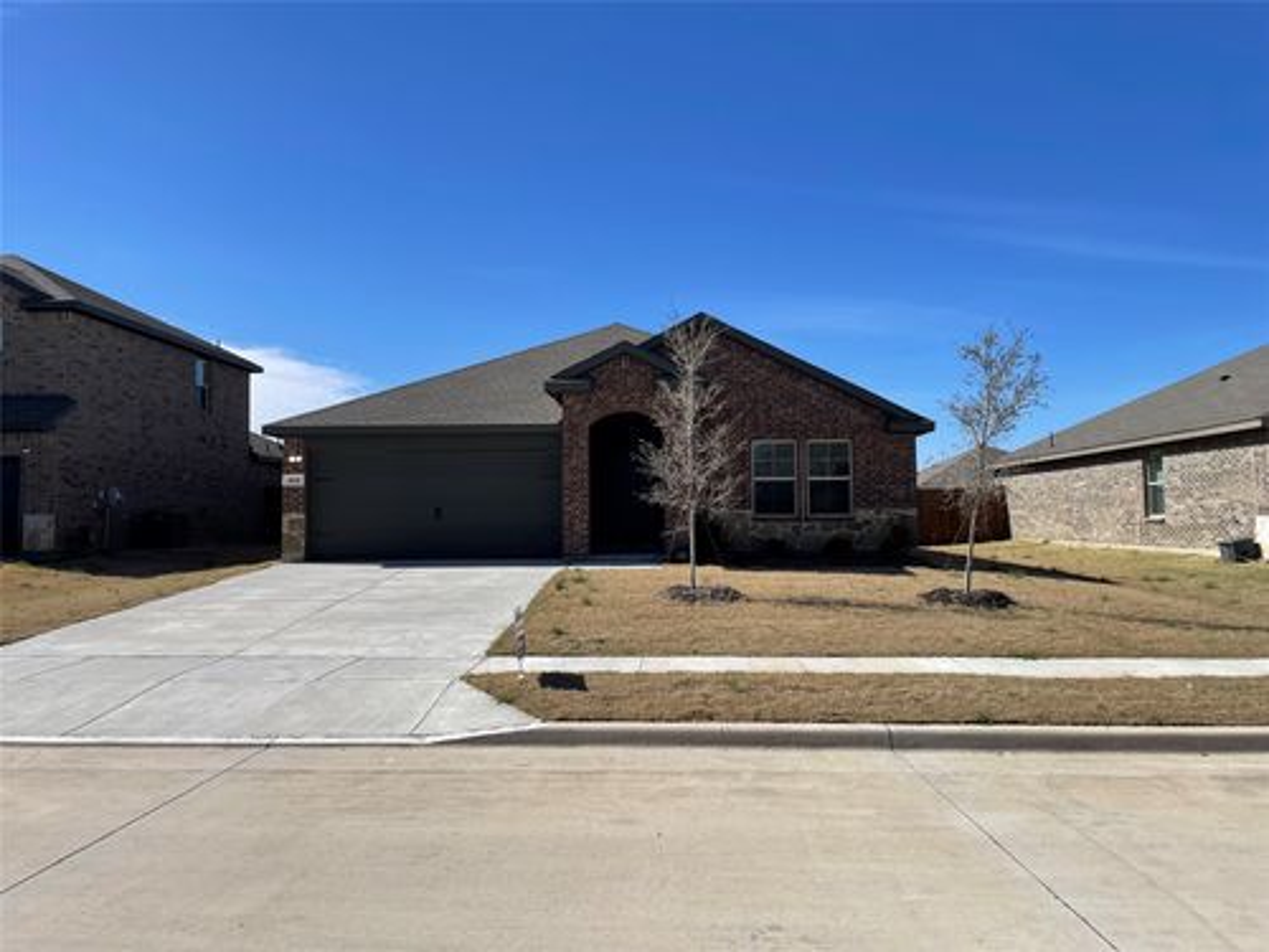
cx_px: 634
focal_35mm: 26
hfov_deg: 67.3
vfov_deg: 53.1
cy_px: 476
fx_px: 953
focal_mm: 4.2
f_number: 1.6
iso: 32
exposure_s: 1/5291
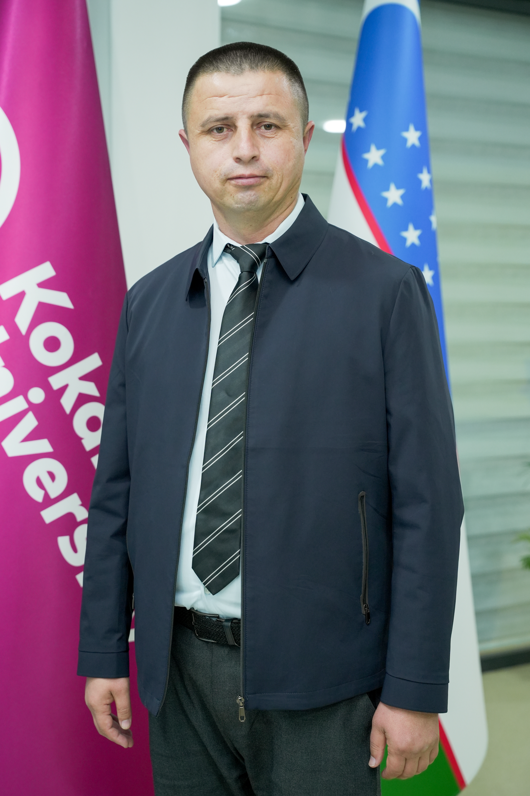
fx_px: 1084
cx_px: 265
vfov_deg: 40.3
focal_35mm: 49
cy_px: 398
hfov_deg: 27.5
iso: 1250
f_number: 3.2
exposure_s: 1/100
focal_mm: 49.1
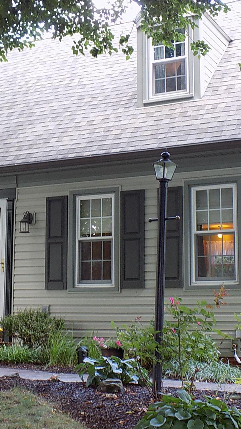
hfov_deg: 17.8
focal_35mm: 67
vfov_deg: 31.4
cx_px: 33
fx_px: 761
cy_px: 215
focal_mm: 8.1
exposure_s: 1/30
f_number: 3.7
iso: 140
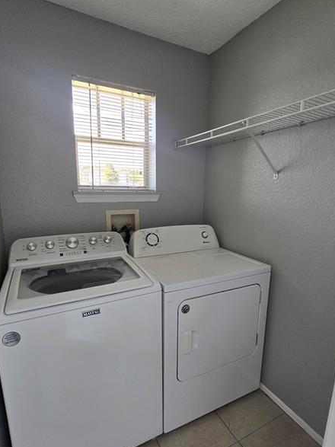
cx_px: 175
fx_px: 219
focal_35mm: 17
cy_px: 239
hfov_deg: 74.7
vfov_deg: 90.9
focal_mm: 2.2
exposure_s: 1/120
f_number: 2.2
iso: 100
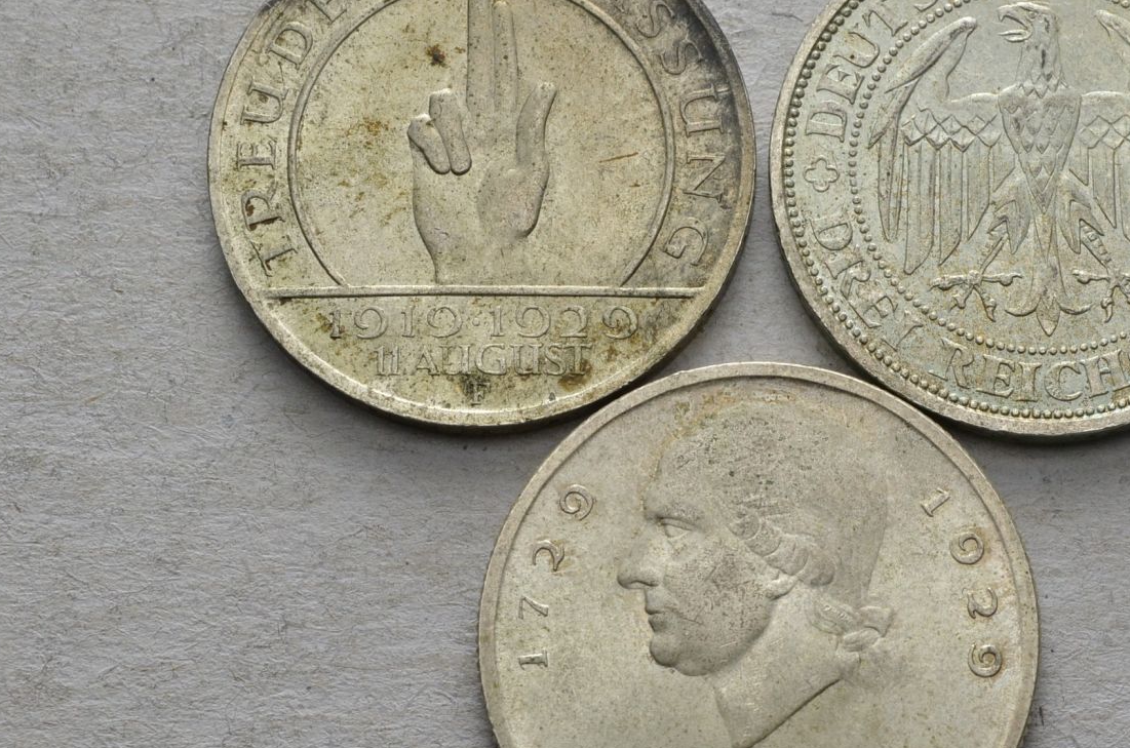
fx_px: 3414
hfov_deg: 18.7
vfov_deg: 12.5
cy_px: 410
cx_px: 763
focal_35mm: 109
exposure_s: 1/250
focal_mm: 50
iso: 400
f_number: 14
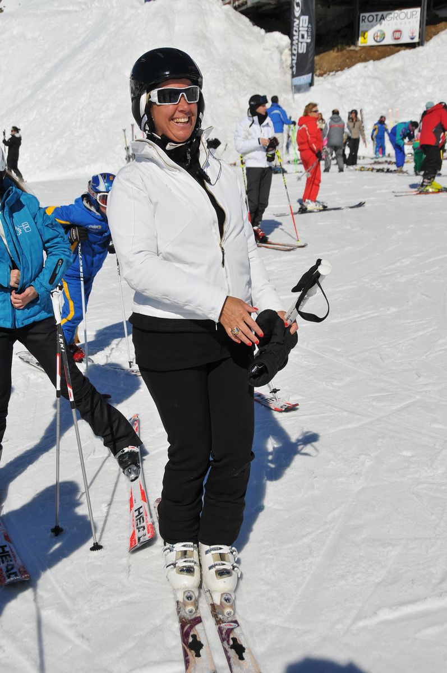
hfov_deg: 31.8
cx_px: 224
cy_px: 336
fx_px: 784
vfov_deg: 46.4
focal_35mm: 42
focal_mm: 28
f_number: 6.3
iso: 200
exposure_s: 1/2500
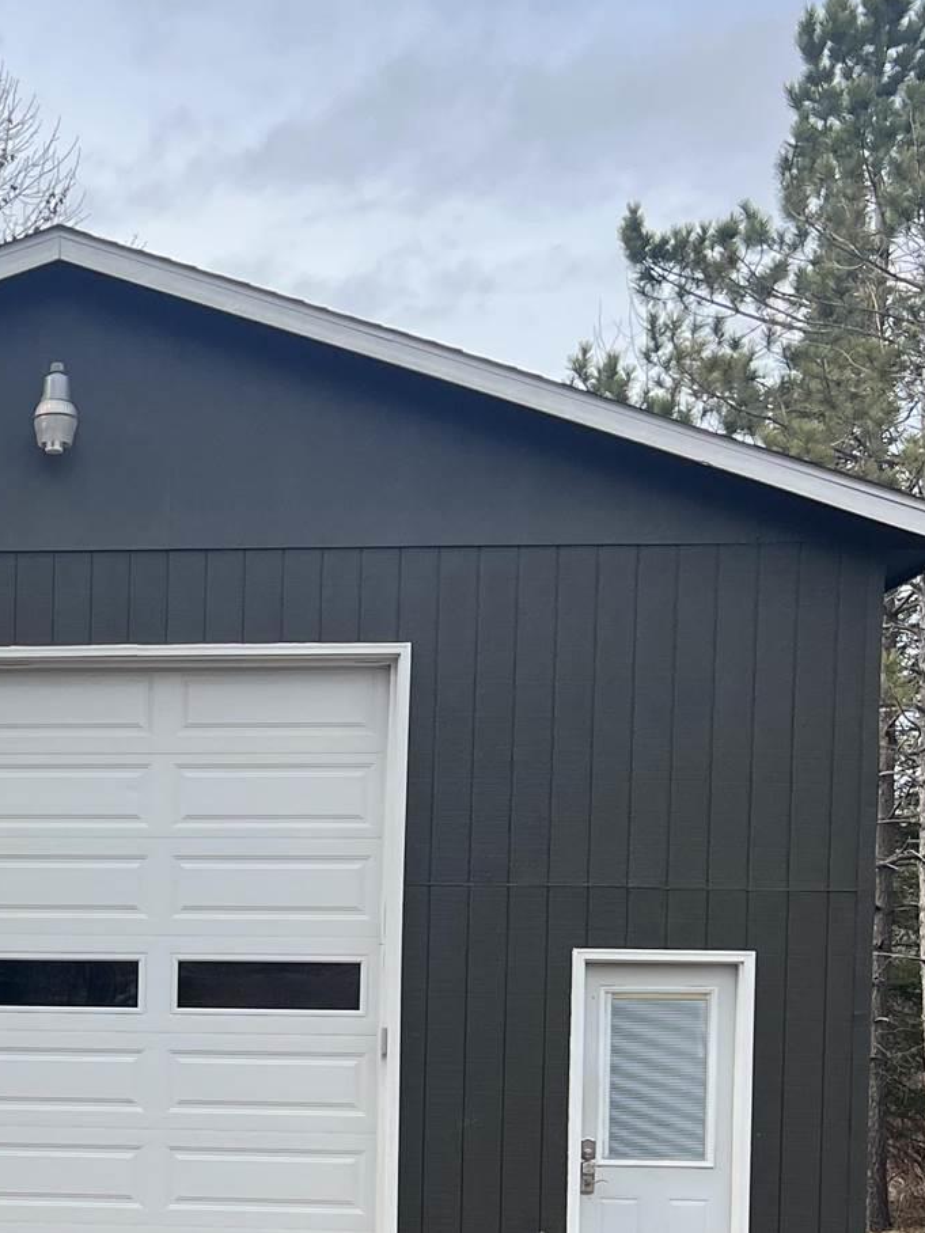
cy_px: 1097
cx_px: -124
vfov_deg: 28.3
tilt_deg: -1.0
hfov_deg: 21.0
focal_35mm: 66
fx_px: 2352
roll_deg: -0.8
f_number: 1.5
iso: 50
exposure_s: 1/1597
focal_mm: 5.7
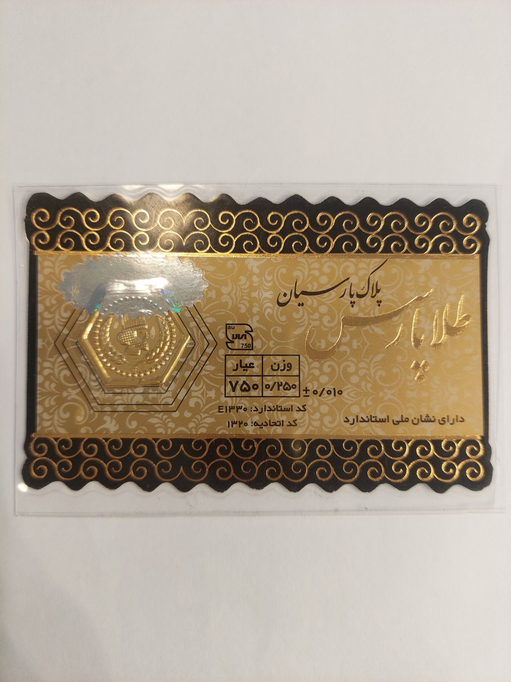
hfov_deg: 54.9
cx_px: 256
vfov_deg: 69.4
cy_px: 341
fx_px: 492
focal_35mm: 25
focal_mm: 5.23
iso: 40
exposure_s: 1/199
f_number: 1.8
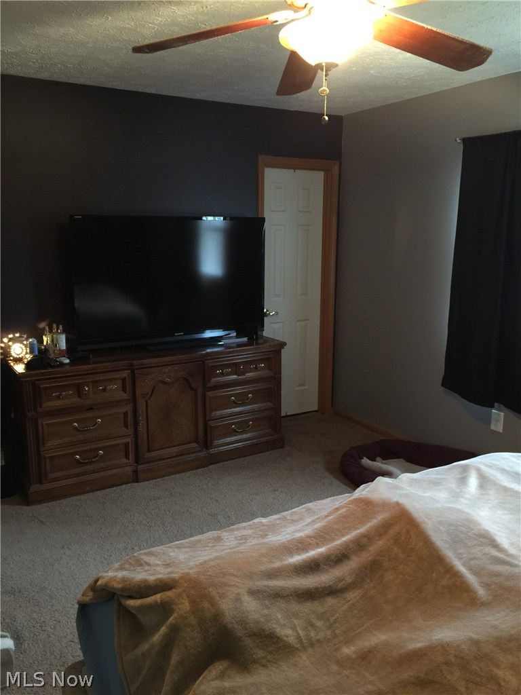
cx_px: 260
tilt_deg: -9.8
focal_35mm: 29
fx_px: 582
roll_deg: -0.6
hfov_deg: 48.2
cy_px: 348
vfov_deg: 61.7
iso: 100
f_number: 2.2
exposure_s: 1/4
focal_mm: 4.15
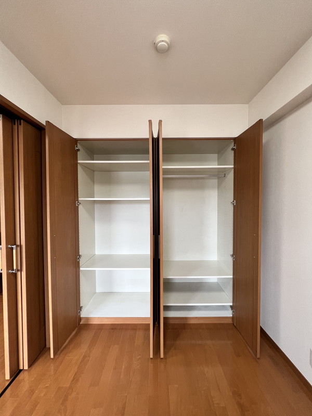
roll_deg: +0.7
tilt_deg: -0.8
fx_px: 156
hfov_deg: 89.9
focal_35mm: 13
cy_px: 208
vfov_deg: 106.2
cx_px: 156
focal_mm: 1.57
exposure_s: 1/100
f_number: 1.8
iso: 80
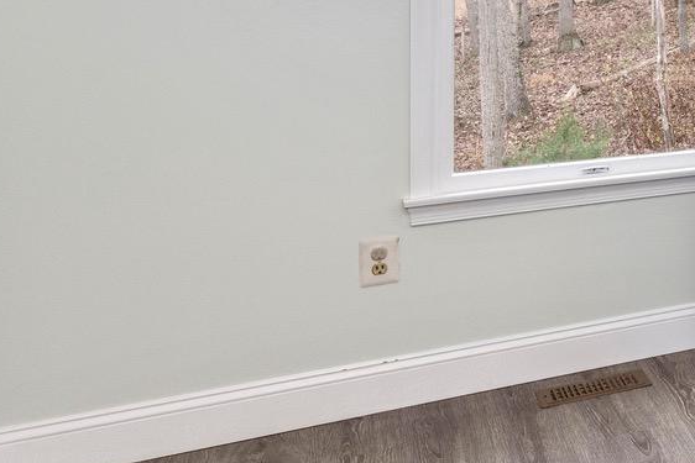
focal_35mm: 51
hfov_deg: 27.9
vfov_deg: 25.1
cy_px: -8
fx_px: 985
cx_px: 1012
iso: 250
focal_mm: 14
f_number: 8
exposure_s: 1/60
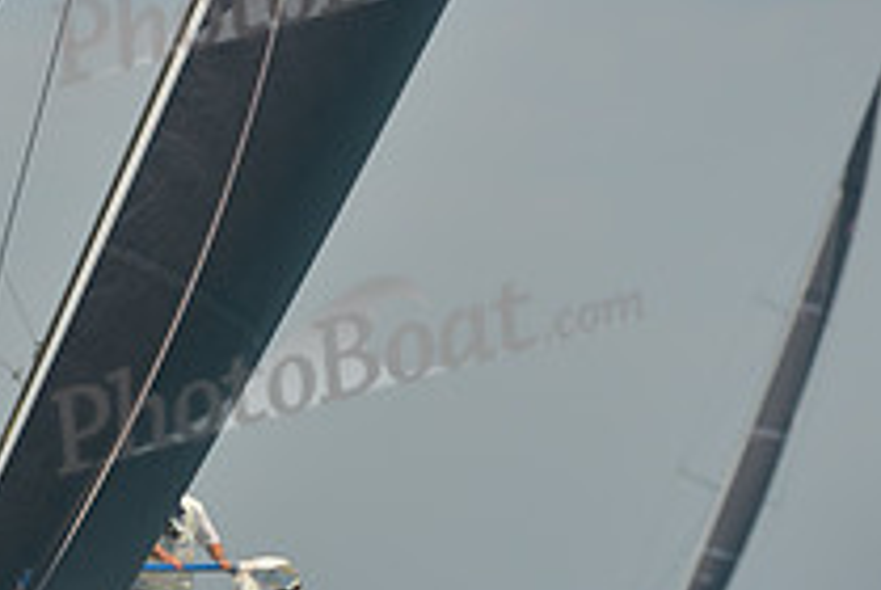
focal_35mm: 1053
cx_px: -164
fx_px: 25805
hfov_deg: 2.0
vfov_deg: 1.3
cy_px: 643
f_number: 5.6
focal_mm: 380
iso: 250
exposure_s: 1/1250
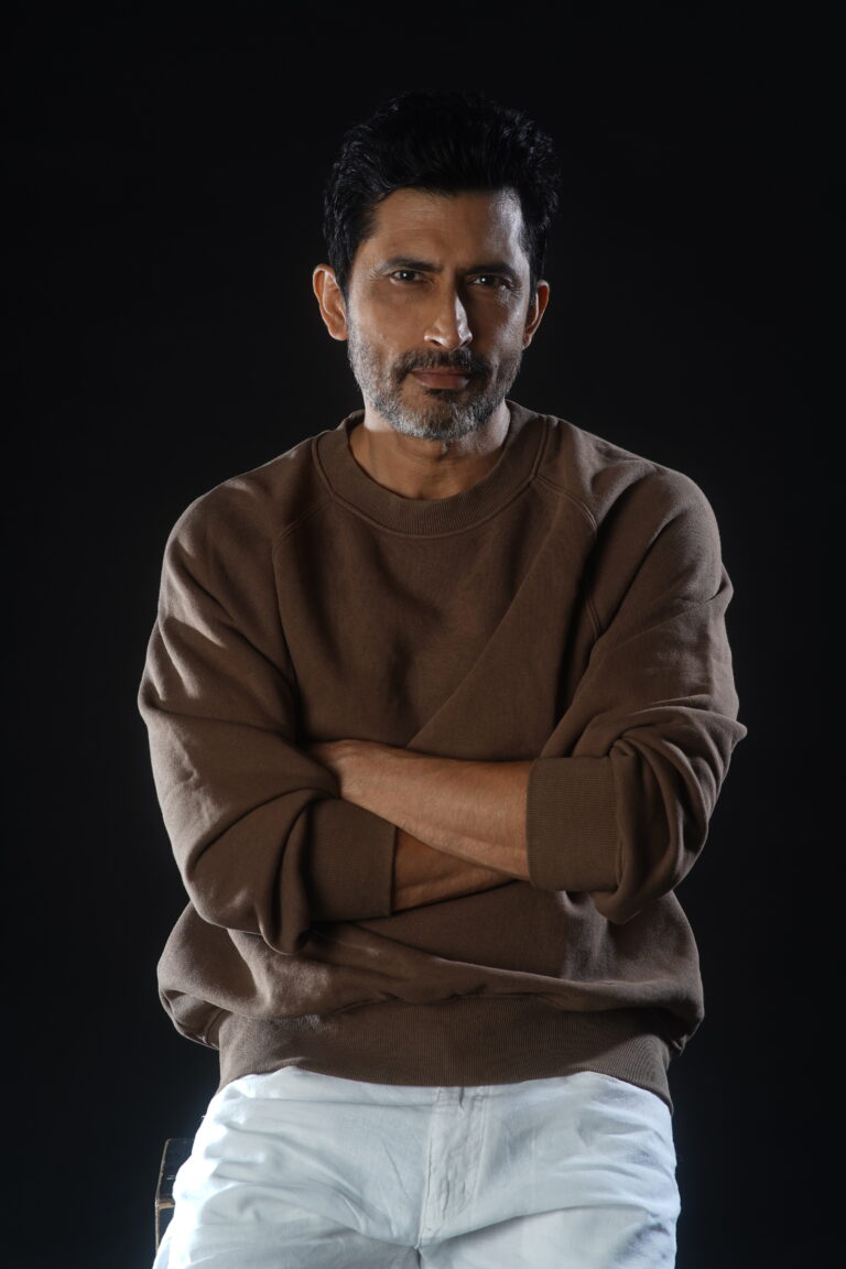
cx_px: 423
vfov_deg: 23.9
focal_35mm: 85
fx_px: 2996
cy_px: 634
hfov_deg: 16.1
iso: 64
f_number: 7.1
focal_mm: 85
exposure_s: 1/160
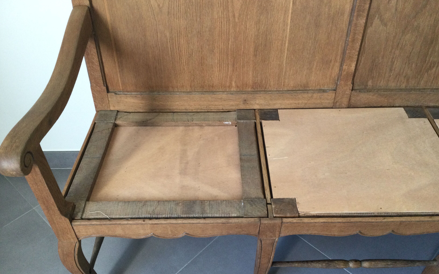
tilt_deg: -47.7
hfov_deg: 58.1
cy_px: 164
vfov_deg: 38.2
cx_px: 220
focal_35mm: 33
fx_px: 395
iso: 64
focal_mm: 3.3
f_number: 2.4
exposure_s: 1/33
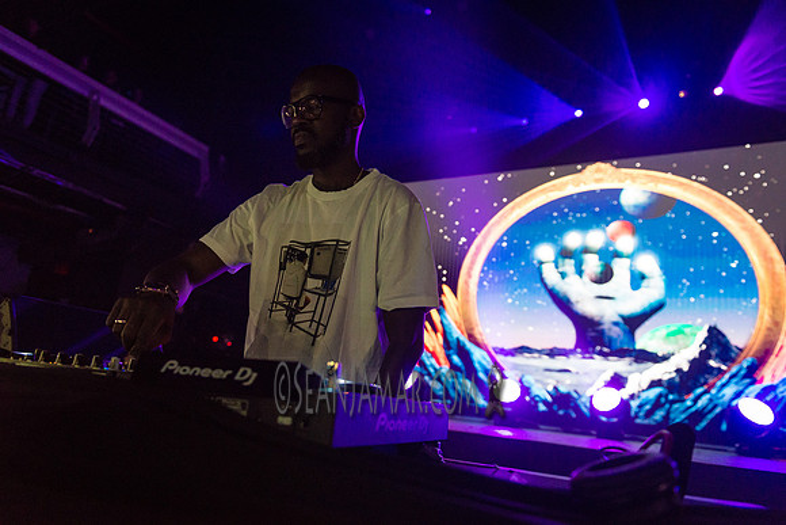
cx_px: 393
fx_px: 524
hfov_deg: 73.7
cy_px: 262
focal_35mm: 24
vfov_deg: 53.2
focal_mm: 24
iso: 4000
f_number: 2.8
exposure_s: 1/320
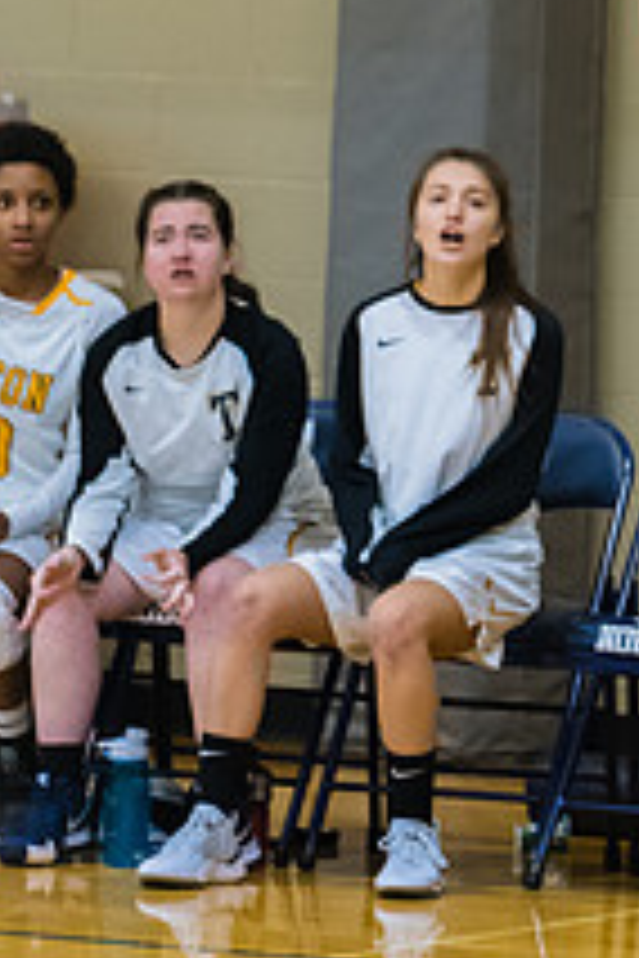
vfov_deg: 5.2
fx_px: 10569
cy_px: 328
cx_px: 670
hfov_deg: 3.5
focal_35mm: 397
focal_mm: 125
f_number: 2.8
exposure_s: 1/400
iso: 3200
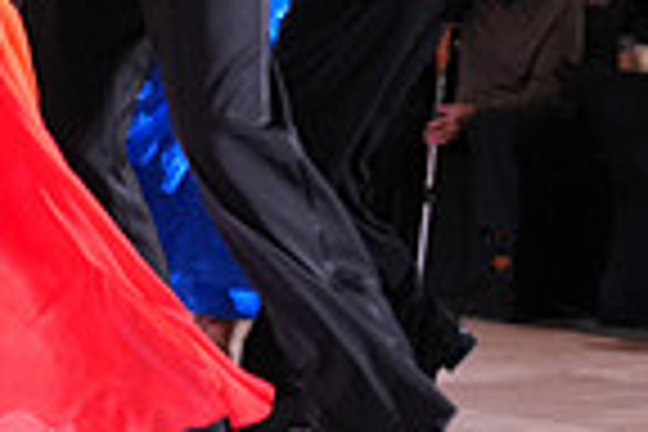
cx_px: 58
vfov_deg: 9.1
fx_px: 2610
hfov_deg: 14.0
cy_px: -272
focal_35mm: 145
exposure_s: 1/250
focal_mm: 36
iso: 2500
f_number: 4
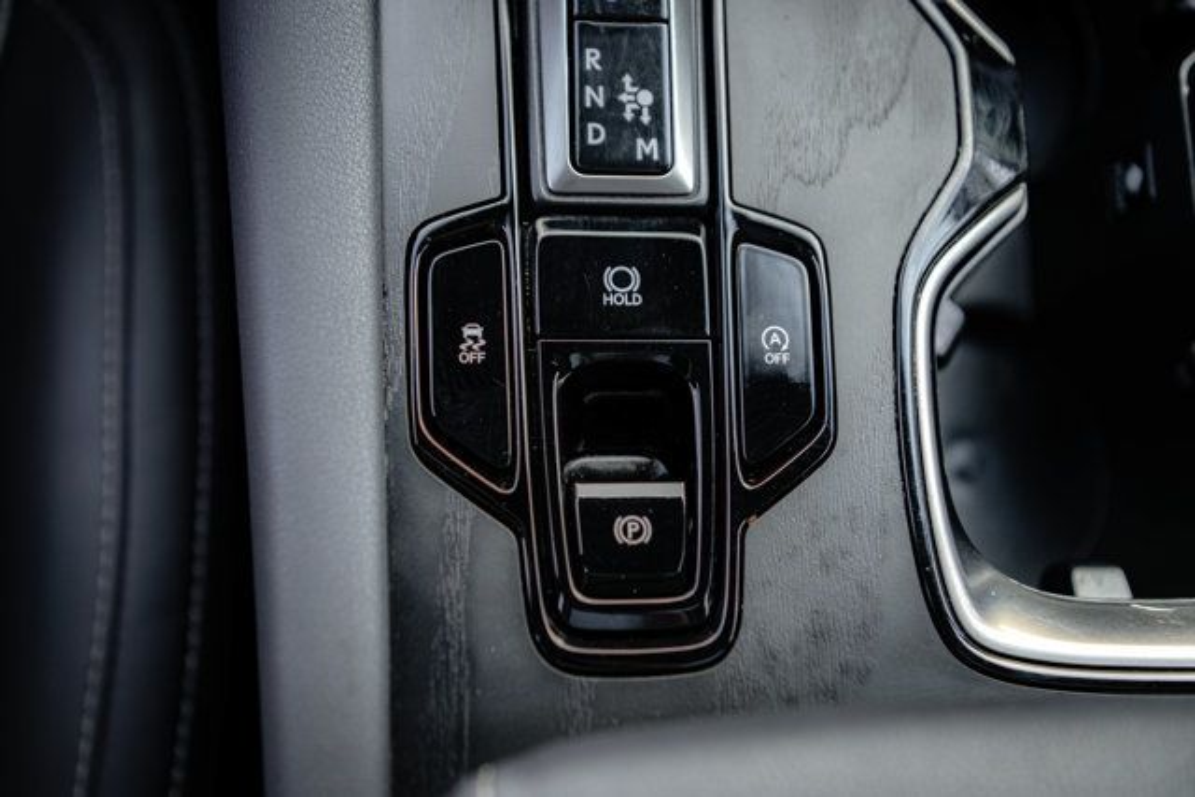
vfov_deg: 35.1
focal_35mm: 38
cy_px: 398
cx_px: 598
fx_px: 1262
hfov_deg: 50.7
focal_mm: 38
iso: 500
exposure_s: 1/250
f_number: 2.8
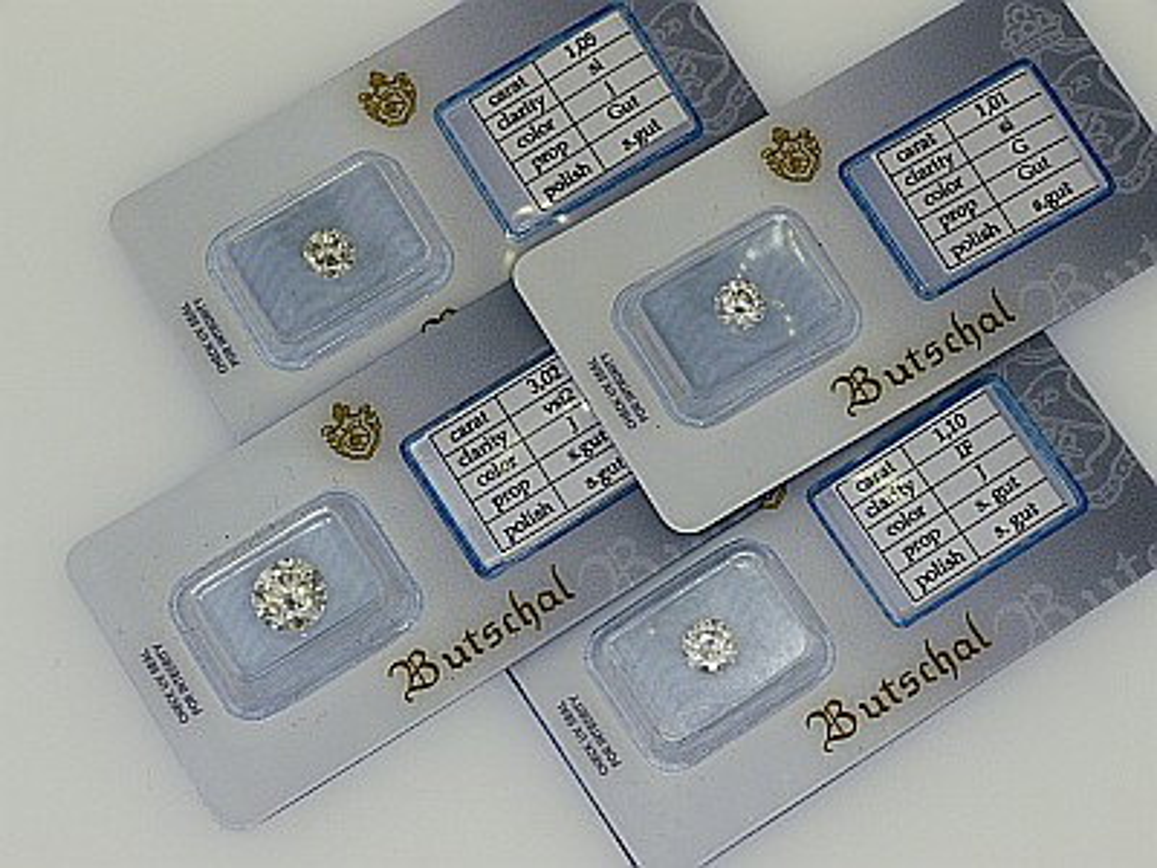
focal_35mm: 82
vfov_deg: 18.0
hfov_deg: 23.8
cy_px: 434
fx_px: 2741
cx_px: 578
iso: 200
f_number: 8
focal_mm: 41
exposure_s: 1/400
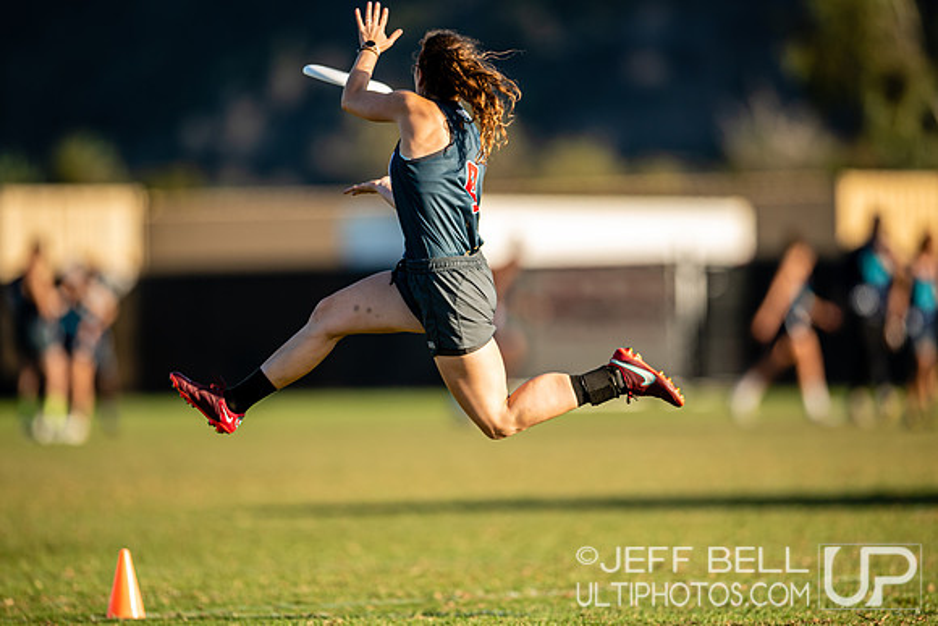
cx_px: 479
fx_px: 11760
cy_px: 320
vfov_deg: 3.0
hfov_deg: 4.6
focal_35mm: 451
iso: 200
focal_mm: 400
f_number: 2.8
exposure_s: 1/2000
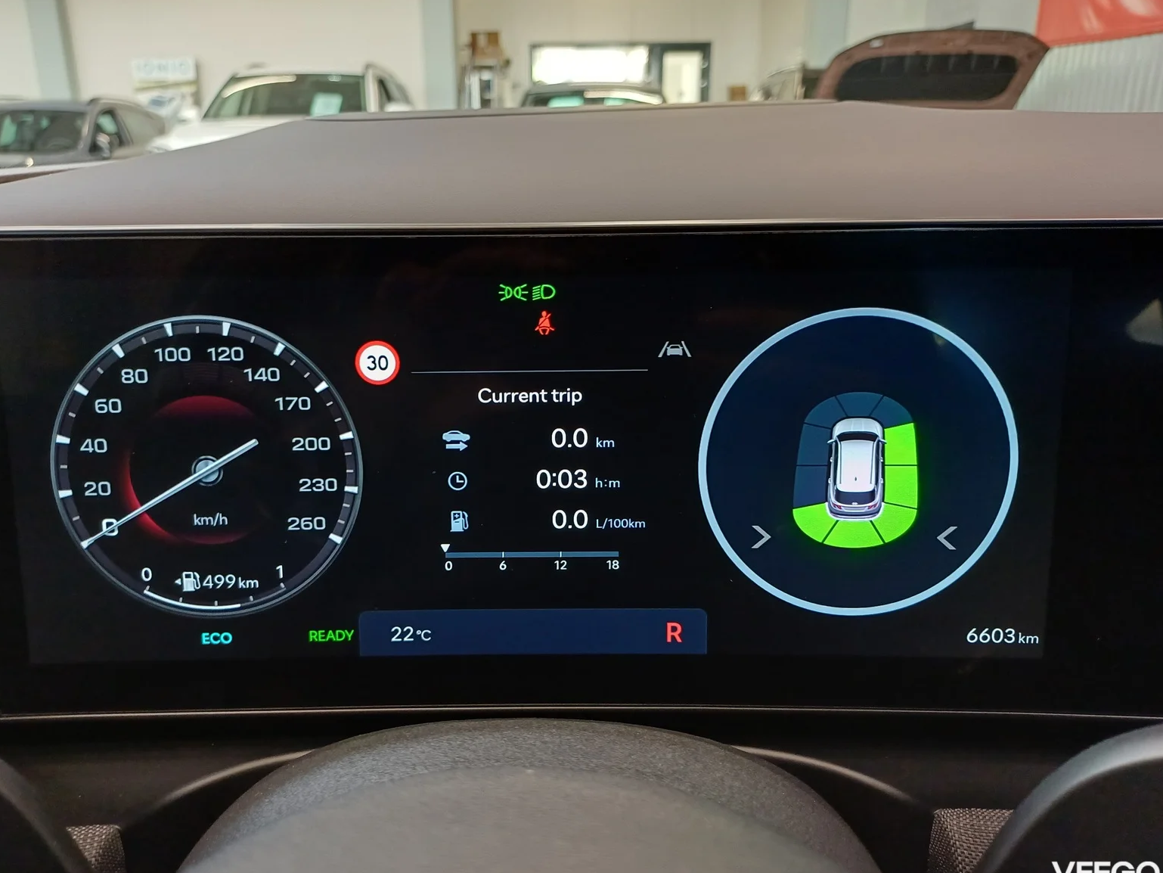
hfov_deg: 67.3
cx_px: 563
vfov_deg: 53.1
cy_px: 439
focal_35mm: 26
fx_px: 874
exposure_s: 1/33.3
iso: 250
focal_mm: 4.65
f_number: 1.8
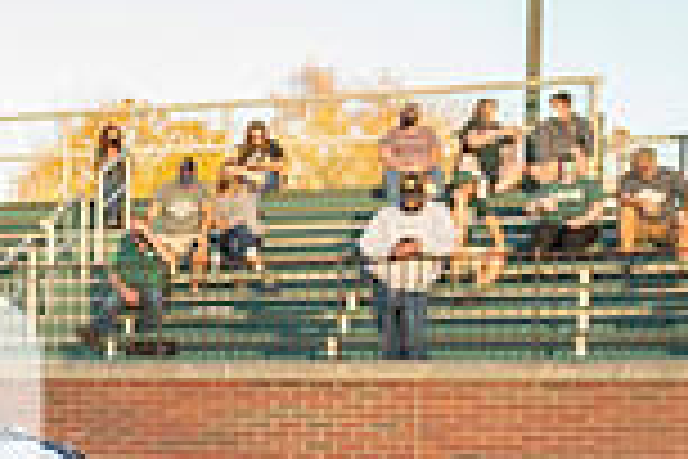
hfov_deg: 19.8
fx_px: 1739
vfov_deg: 14.7
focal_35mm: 91
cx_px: -297
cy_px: 500
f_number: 4
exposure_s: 1/3200
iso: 2000
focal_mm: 24
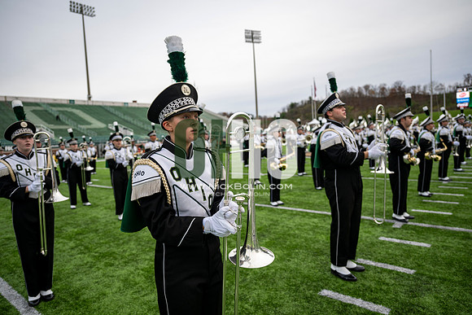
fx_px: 315
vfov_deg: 53.2
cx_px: 236
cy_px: 158
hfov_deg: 73.7
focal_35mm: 24
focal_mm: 24
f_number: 2.8
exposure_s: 1/500
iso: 200
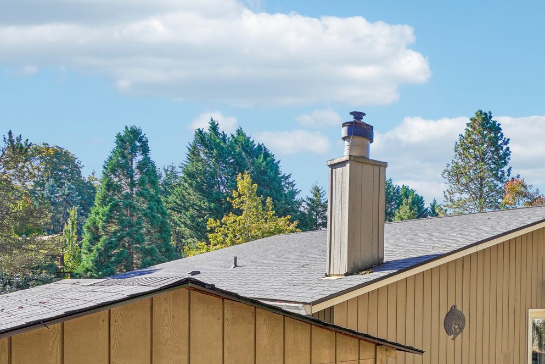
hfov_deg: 47.2
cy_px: 281
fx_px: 500
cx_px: 549
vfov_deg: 38.7
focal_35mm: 33
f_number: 8
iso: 400
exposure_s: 1/400
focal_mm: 16
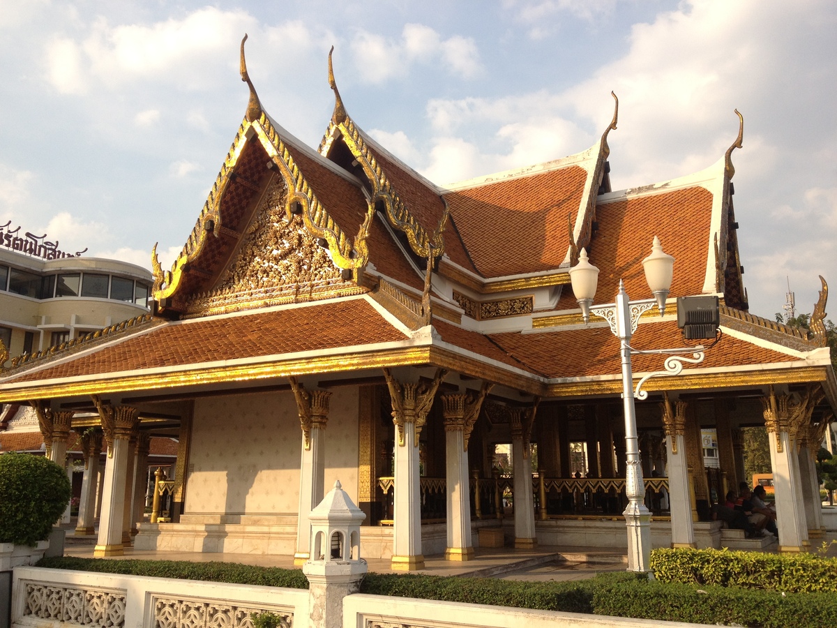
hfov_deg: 52.6
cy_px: 314
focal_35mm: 35
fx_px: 846
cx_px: 418
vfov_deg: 40.7
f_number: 2.4
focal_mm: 4.28
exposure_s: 1/920
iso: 64
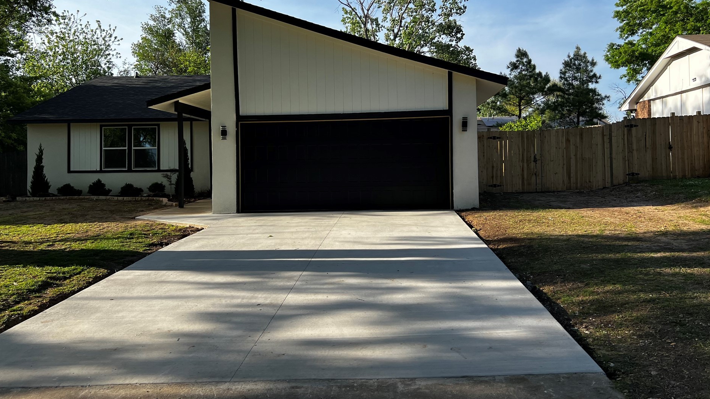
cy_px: 156
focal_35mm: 29
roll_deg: +0.2
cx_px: 354
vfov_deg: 40.0
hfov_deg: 66.1
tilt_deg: +0.0
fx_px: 546
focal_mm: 5.7
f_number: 1.5
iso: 50
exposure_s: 1/1972
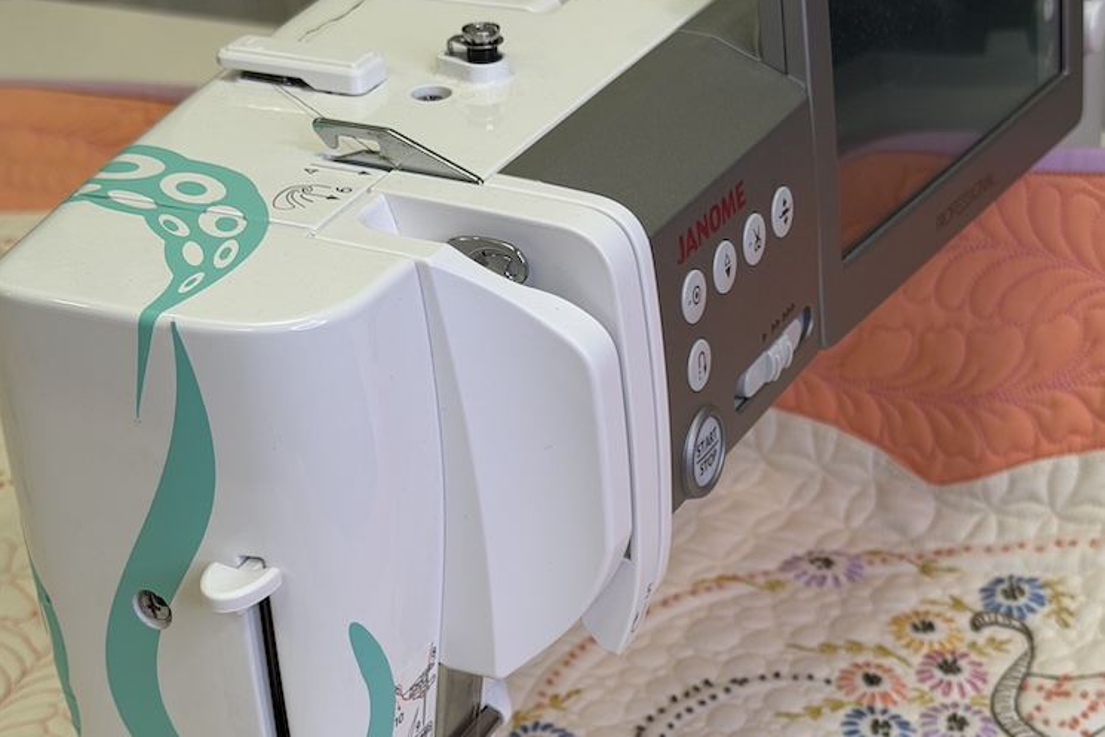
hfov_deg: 30.1
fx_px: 2057
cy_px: 648
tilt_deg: -34.6
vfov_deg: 20.0
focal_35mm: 67
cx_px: 555
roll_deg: +2.1
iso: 50
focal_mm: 6.76
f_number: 1.78
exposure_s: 1/150
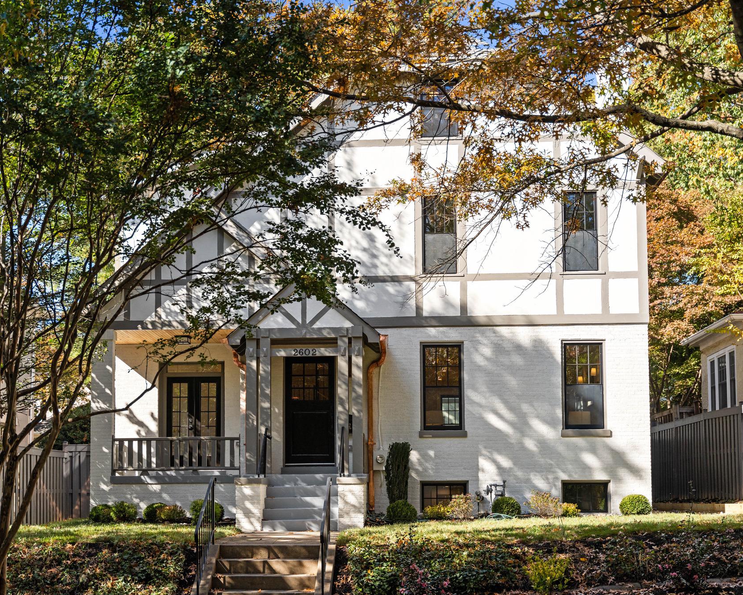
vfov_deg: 32.2
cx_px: 317
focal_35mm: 47
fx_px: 1029
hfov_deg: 39.6
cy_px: 300
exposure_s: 1/2500
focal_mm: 40.7
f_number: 2.8
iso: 200
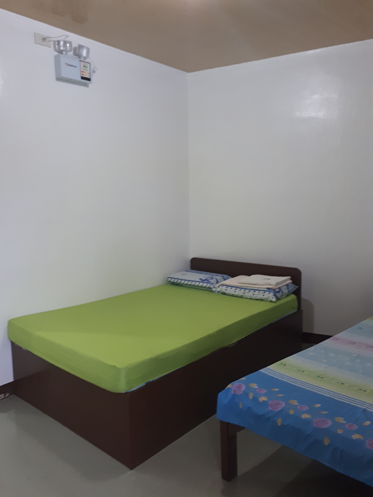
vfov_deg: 65.3
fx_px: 388
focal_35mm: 27
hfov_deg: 51.4
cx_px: 186
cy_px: 248
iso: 200
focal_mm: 3.6
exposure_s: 1/30
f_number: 1.9
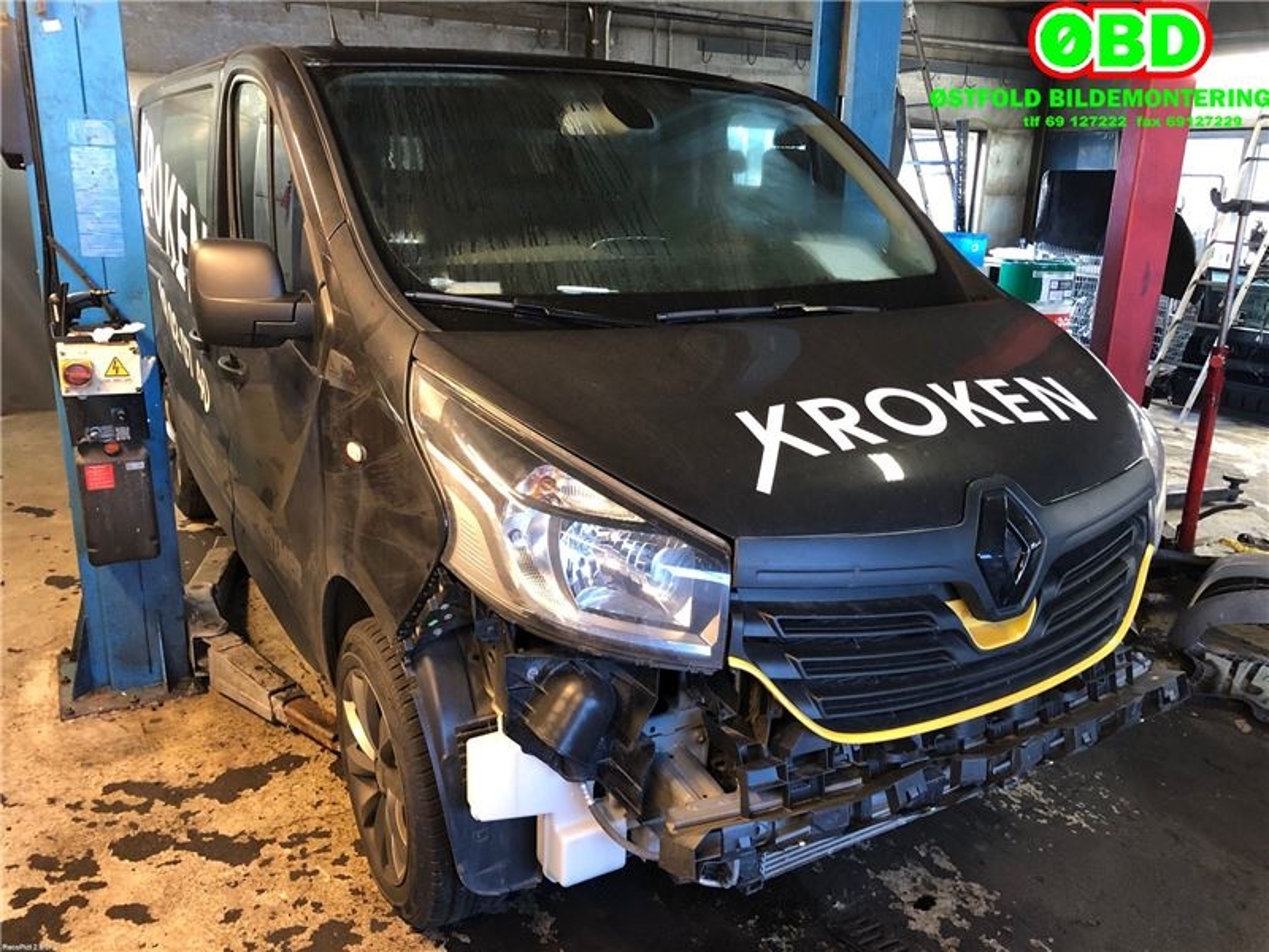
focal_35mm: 28
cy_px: 476
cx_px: 634
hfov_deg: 63.4
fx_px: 1026
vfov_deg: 49.7
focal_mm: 3.99
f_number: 1.8
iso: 100
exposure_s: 1/17
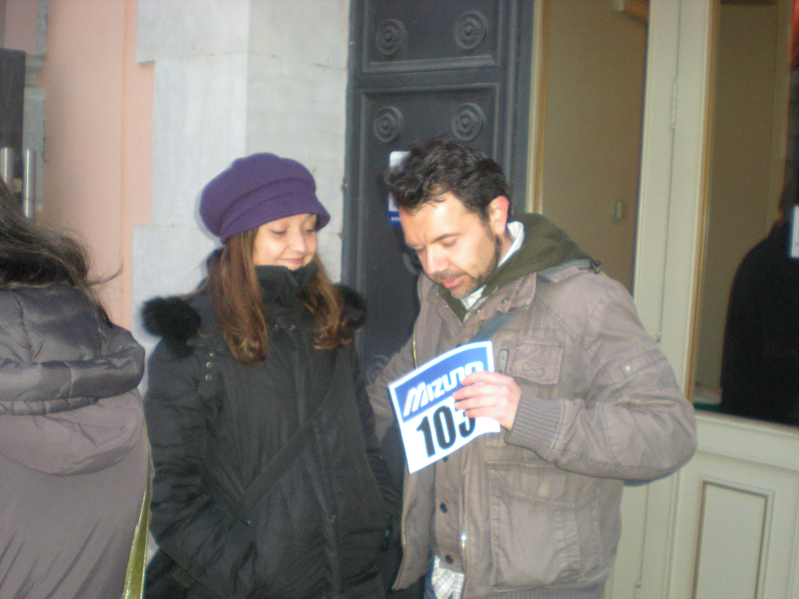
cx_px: 441
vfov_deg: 33.6
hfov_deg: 43.8
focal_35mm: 43
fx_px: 993
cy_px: 338
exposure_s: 1/60
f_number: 3.1
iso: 364
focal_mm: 6.3
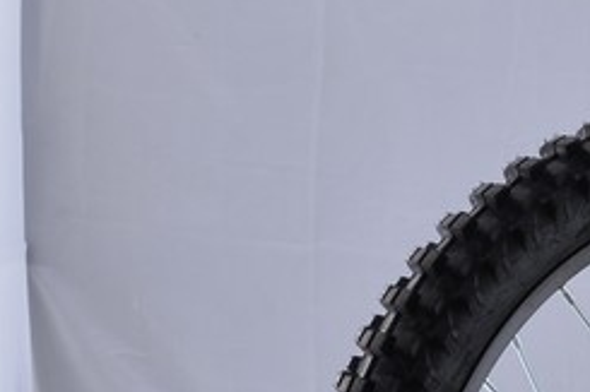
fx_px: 8991
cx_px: 1365
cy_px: 149
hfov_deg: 3.7
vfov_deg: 2.5
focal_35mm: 549
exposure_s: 1/160
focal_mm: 105
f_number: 13
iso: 100
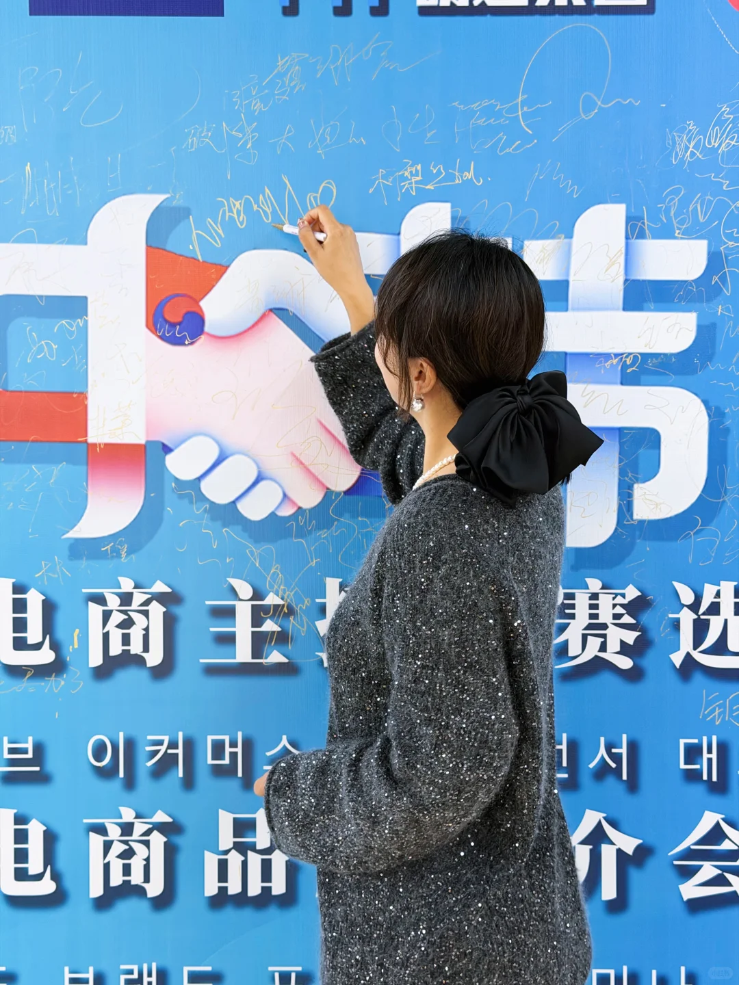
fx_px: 1366
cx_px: 370
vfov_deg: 39.7
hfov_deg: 30.3
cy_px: 492
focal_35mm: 48
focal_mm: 6.76
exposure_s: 1/50
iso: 200
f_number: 1.78
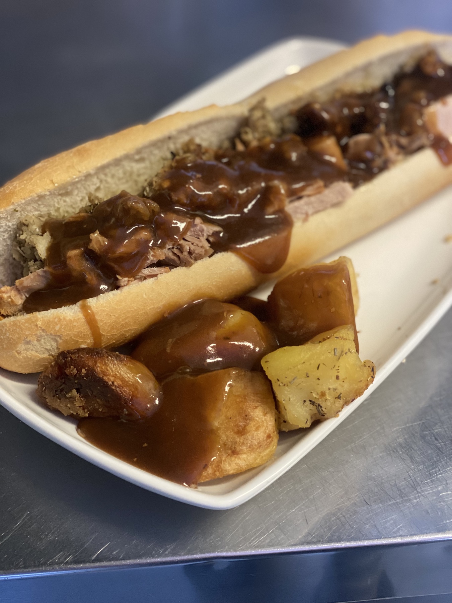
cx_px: 226
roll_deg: +2.1
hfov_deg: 28.0
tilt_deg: -44.4
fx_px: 905
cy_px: 302
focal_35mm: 52
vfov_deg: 36.8
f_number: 2
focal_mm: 6
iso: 320
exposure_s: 1/33
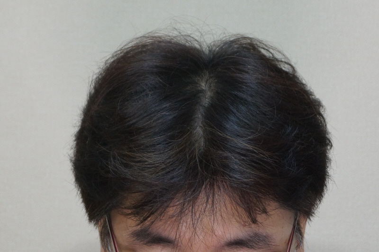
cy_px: 126
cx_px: 190
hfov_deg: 24.6
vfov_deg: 16.5
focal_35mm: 82
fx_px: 868
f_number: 5.6
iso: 800
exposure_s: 1/125
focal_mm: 55
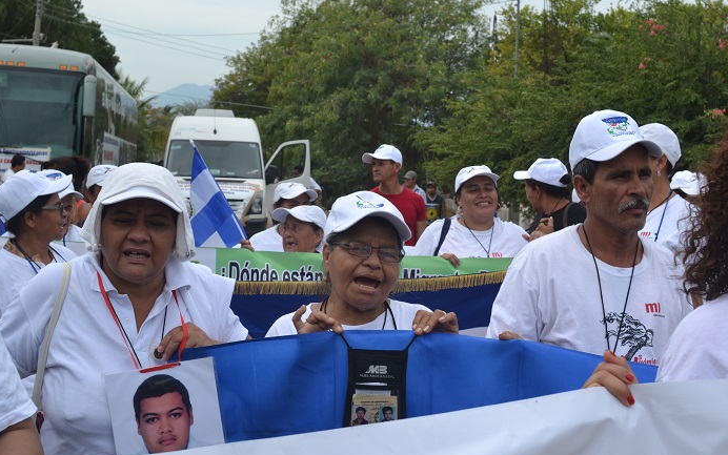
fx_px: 1052
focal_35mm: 53
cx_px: 383
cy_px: 220
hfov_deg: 38.2
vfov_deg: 24.4
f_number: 7.1
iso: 100
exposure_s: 1/200
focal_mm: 30
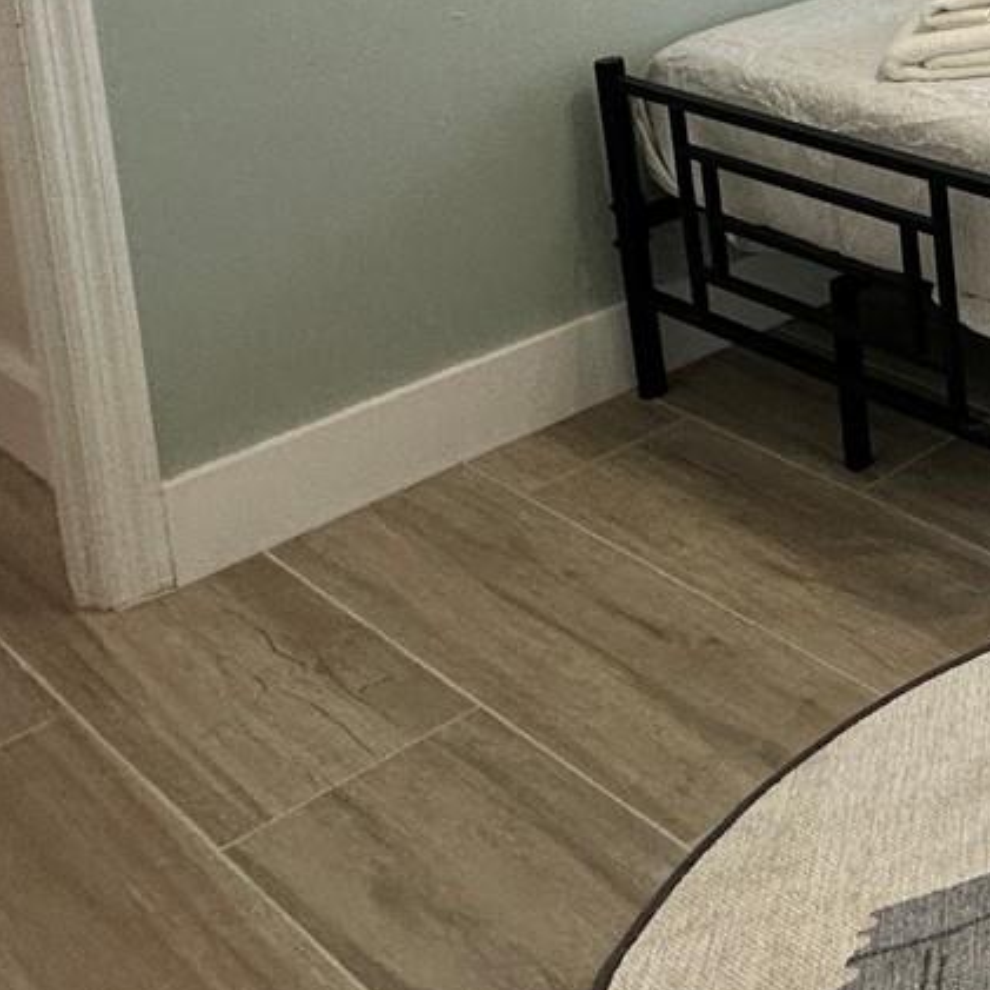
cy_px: -198
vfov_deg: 30.6
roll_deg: +0.5
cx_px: 1608
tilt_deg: -7.9
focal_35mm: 47
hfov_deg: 24.5
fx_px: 1521
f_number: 2.2
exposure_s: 1/120
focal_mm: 2.22
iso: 100
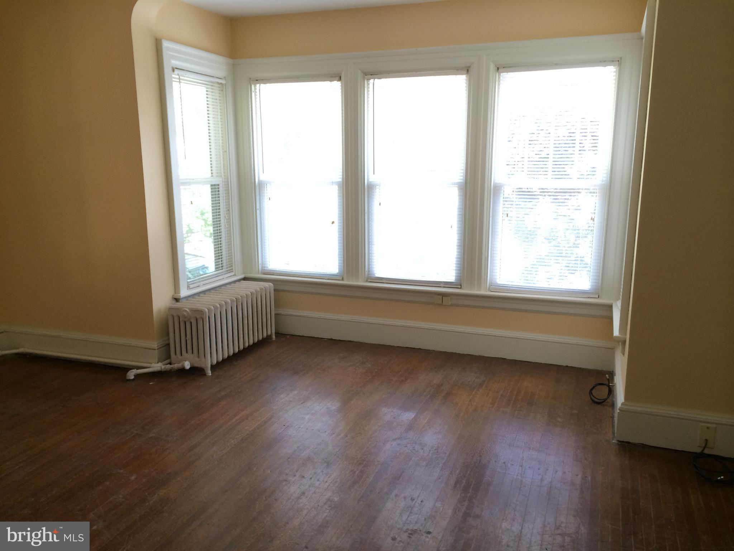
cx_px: 367
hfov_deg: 60.0
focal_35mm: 30
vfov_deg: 46.8
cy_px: 276
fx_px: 636
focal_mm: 4.12
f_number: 2.2
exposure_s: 1/30
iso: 100
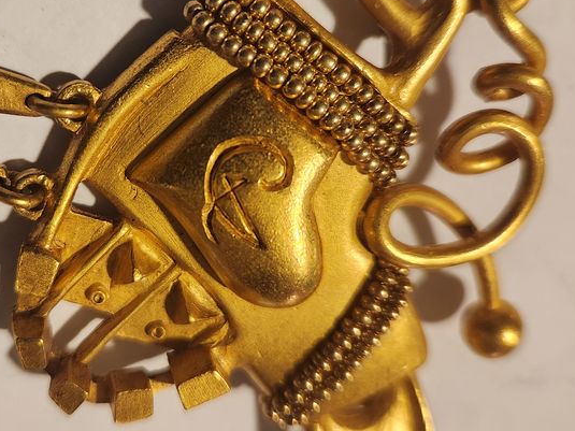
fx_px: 714
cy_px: 163
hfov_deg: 43.3
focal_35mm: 43
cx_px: 198
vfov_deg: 33.4
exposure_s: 1/100
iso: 400
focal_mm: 5.4
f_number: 1.8
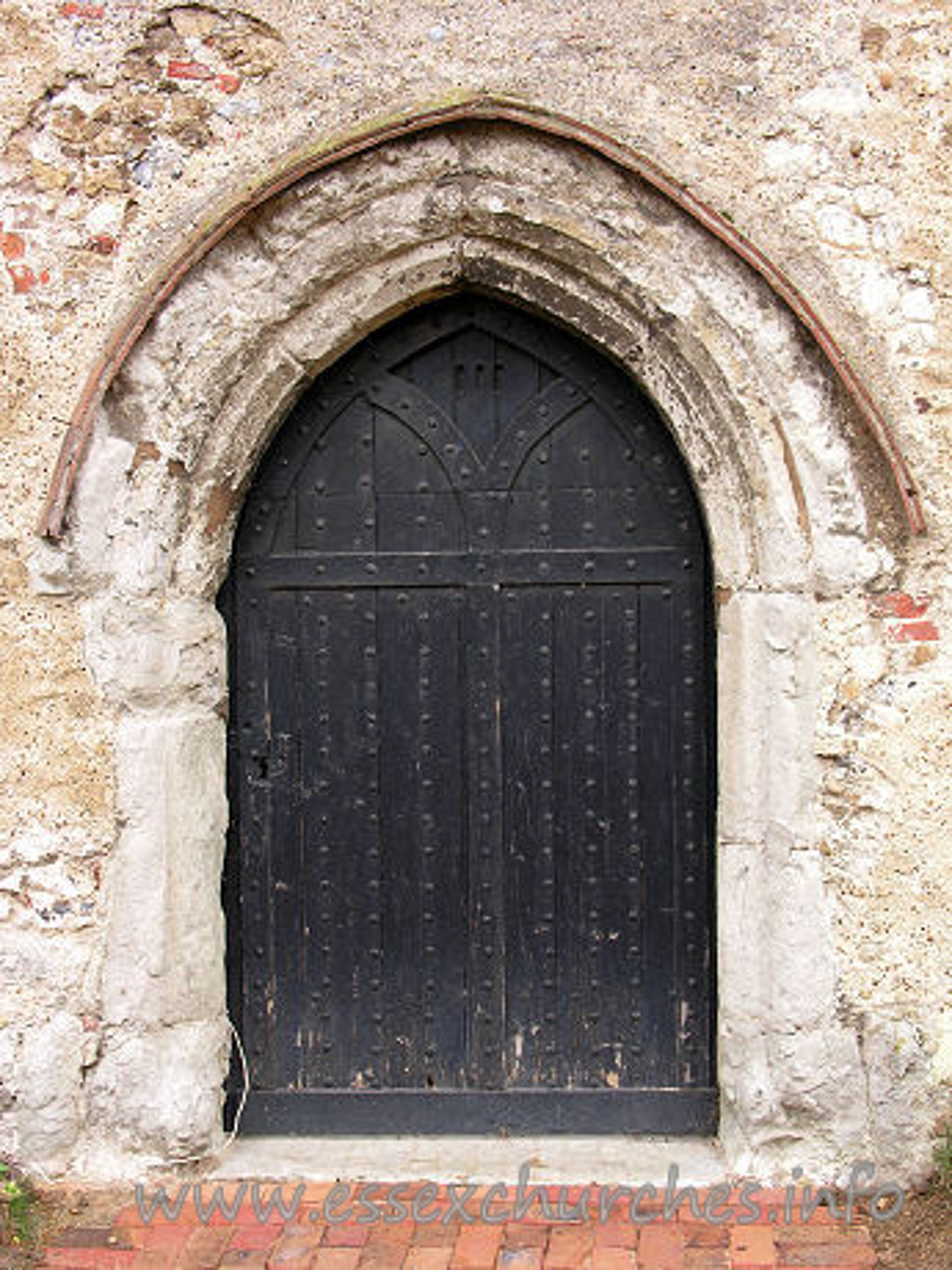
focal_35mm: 54
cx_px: 476
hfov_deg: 27.0
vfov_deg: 35.5
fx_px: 1980
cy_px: 635
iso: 50
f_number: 3.9
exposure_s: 1/65.5
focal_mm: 13.8
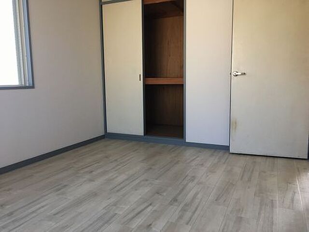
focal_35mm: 29
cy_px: 116
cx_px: 154
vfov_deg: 48.2
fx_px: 259
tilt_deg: -7.2
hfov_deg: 61.7
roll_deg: +1.5
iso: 32
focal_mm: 4.15
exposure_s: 1/60
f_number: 2.2
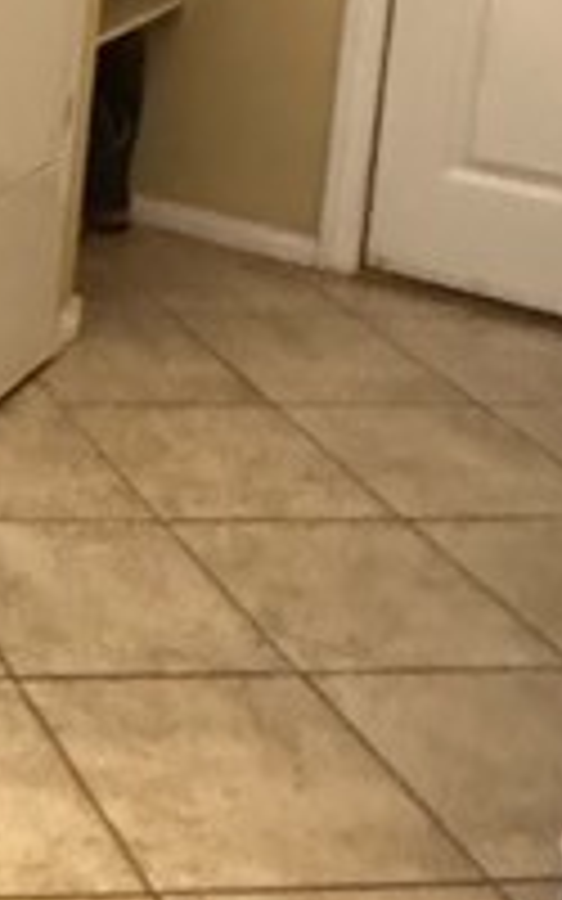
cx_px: -504
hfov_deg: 14.6
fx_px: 1862
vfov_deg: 24.5
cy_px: -184
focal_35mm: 76
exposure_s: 1/24
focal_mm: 2.22
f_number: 2.2
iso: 2500
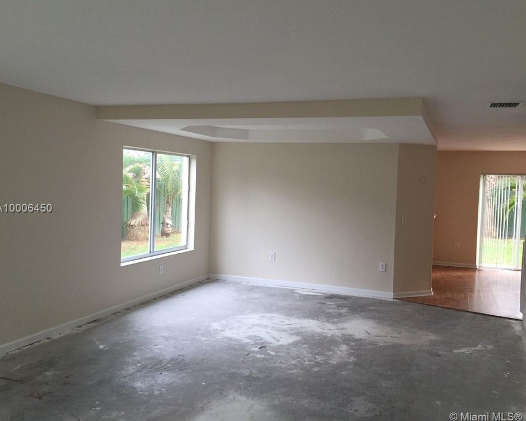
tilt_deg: -2.6
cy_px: 209
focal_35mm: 31
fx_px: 483
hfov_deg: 57.1
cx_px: 282
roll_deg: -2.1
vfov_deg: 47.1
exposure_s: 1/40
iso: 32
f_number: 2.2
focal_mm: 4.15
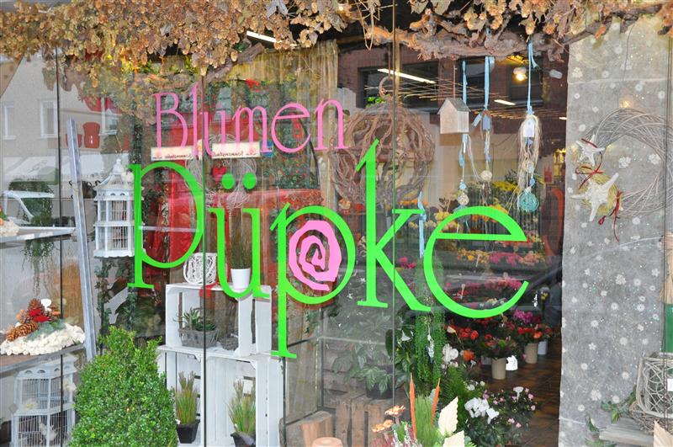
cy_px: 224
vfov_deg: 31.8
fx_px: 784
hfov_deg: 46.5
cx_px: 336
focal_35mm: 42
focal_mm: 28
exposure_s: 1/60
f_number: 4
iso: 800
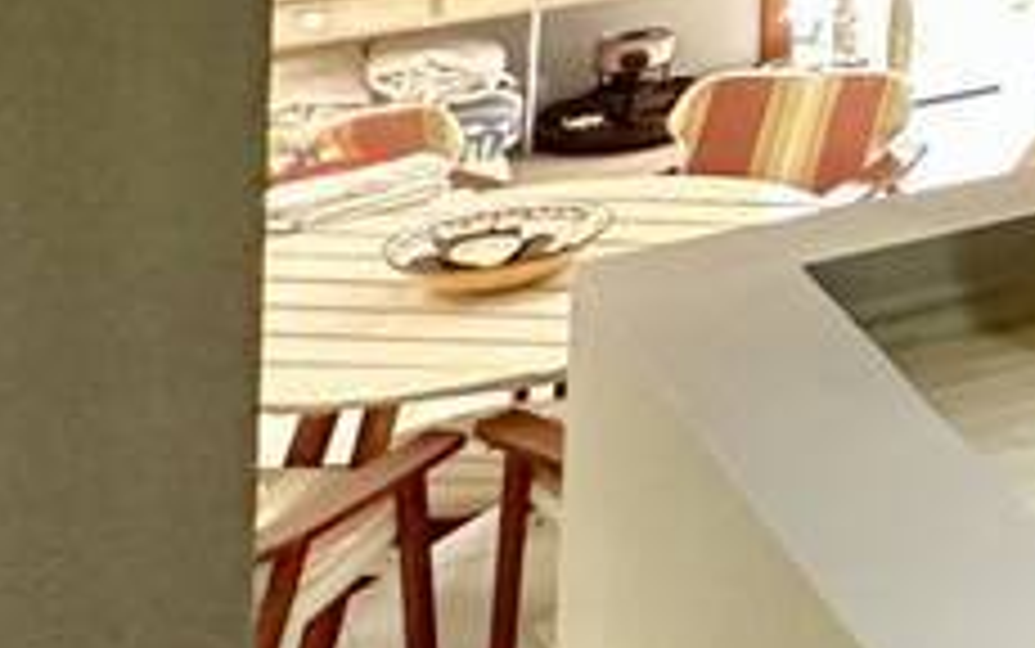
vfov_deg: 12.1
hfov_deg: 13.1
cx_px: 2763
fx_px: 2625
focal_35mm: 93
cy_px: -752
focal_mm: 2.22
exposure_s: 1/60
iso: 320
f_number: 2.2
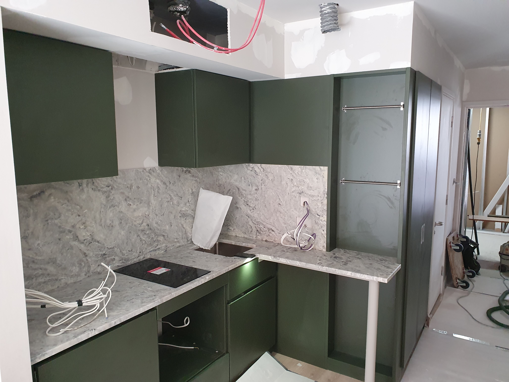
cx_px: 254
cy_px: 191
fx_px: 382
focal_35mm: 26
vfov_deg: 53.1
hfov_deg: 67.3
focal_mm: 4.32
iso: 640
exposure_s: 1/50
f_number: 2.4
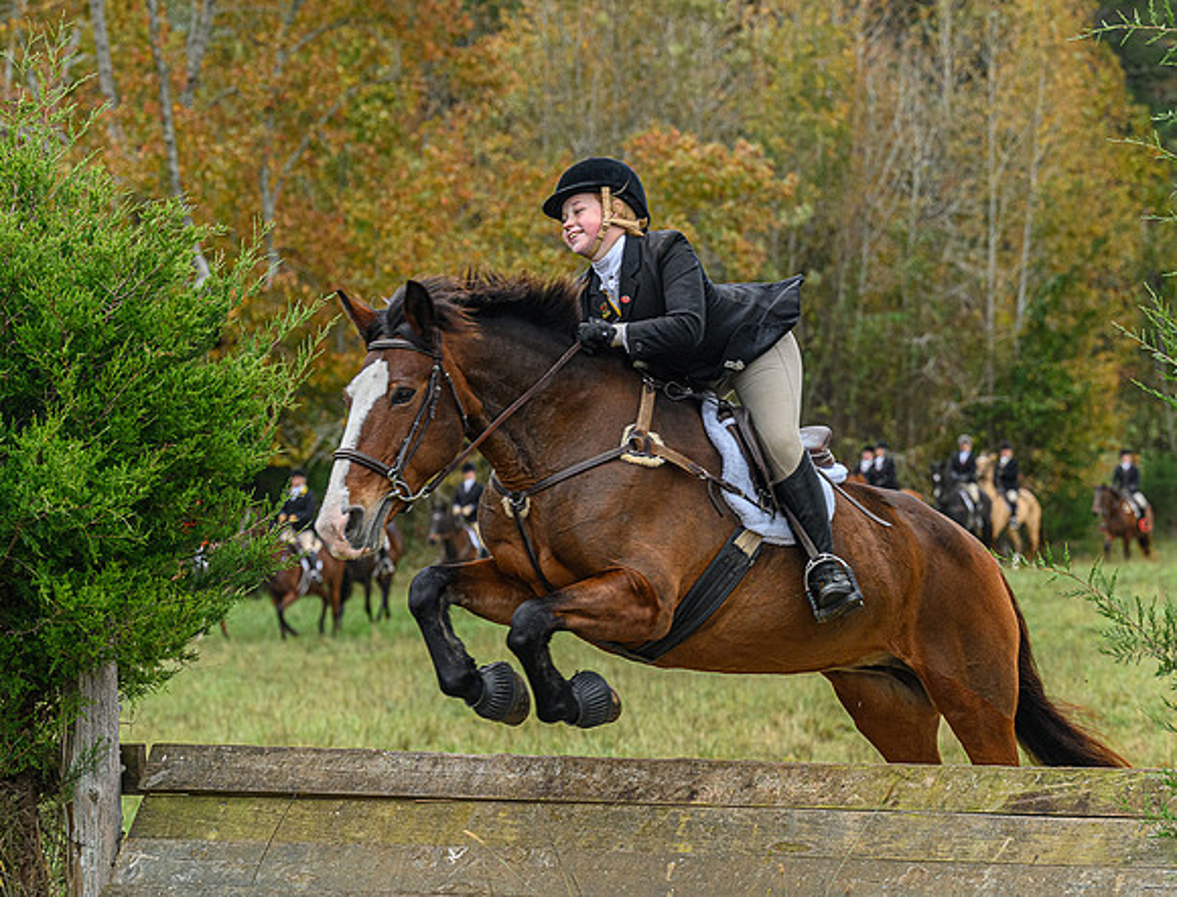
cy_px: 434
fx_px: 4641
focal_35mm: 136
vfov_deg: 11.0
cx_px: 651
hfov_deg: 14.5
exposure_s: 1/800
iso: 1000
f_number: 3.5
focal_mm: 82
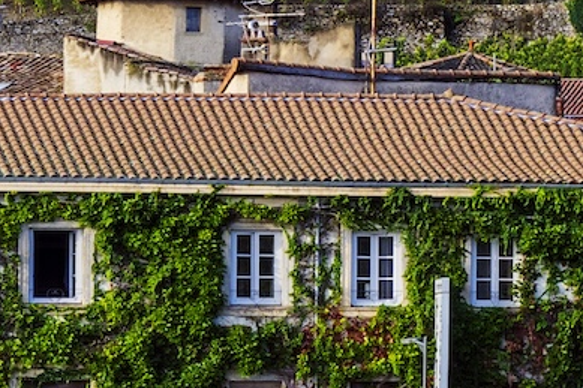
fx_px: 9243
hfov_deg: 3.6
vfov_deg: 2.4
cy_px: -379
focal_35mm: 571
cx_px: 1299
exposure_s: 1/80
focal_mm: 74
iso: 250
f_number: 10
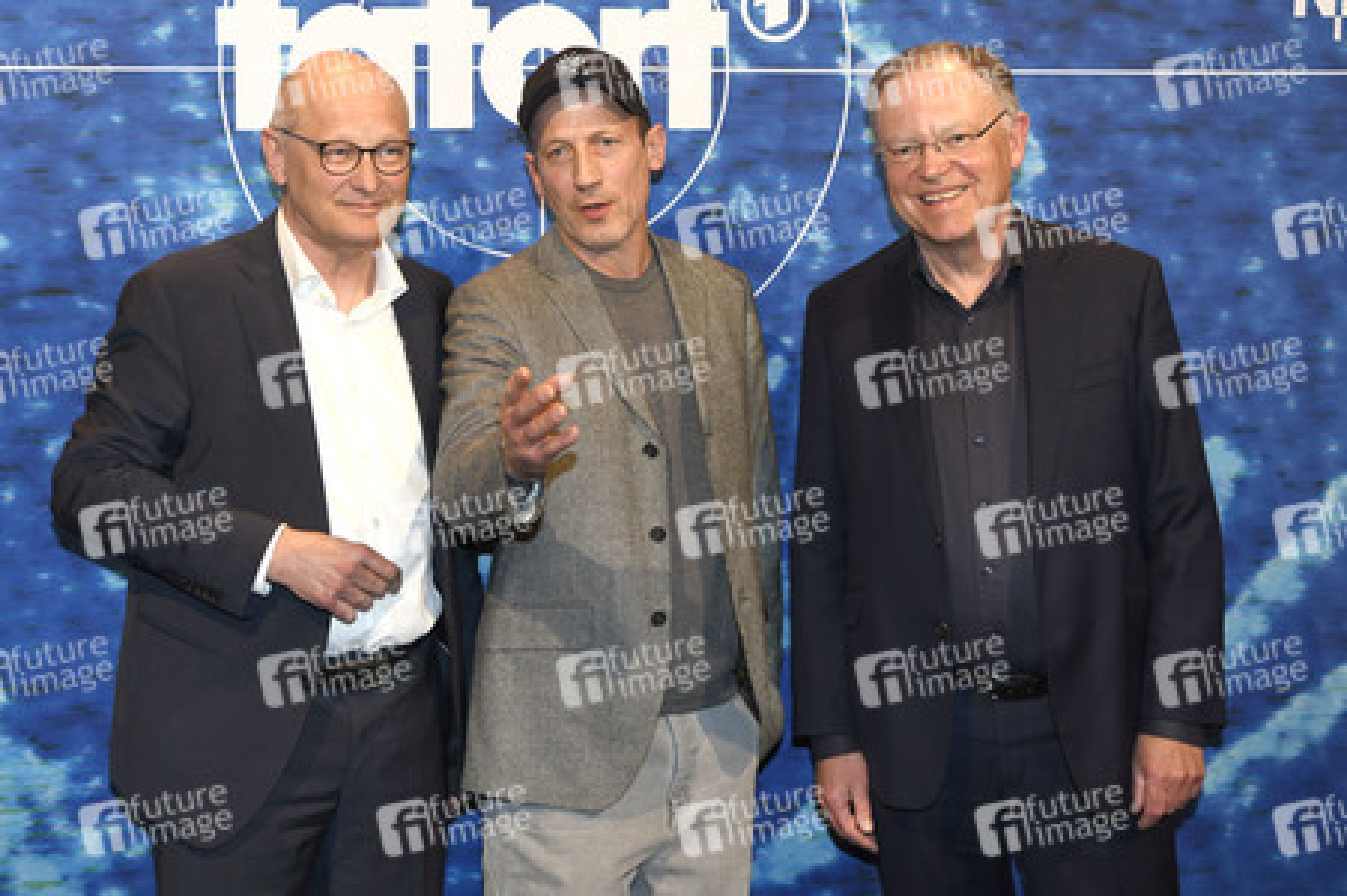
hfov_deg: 39.6
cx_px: 674
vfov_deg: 27.0
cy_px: 448
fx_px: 1869
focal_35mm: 50
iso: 640
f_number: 4
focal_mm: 50
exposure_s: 1/250
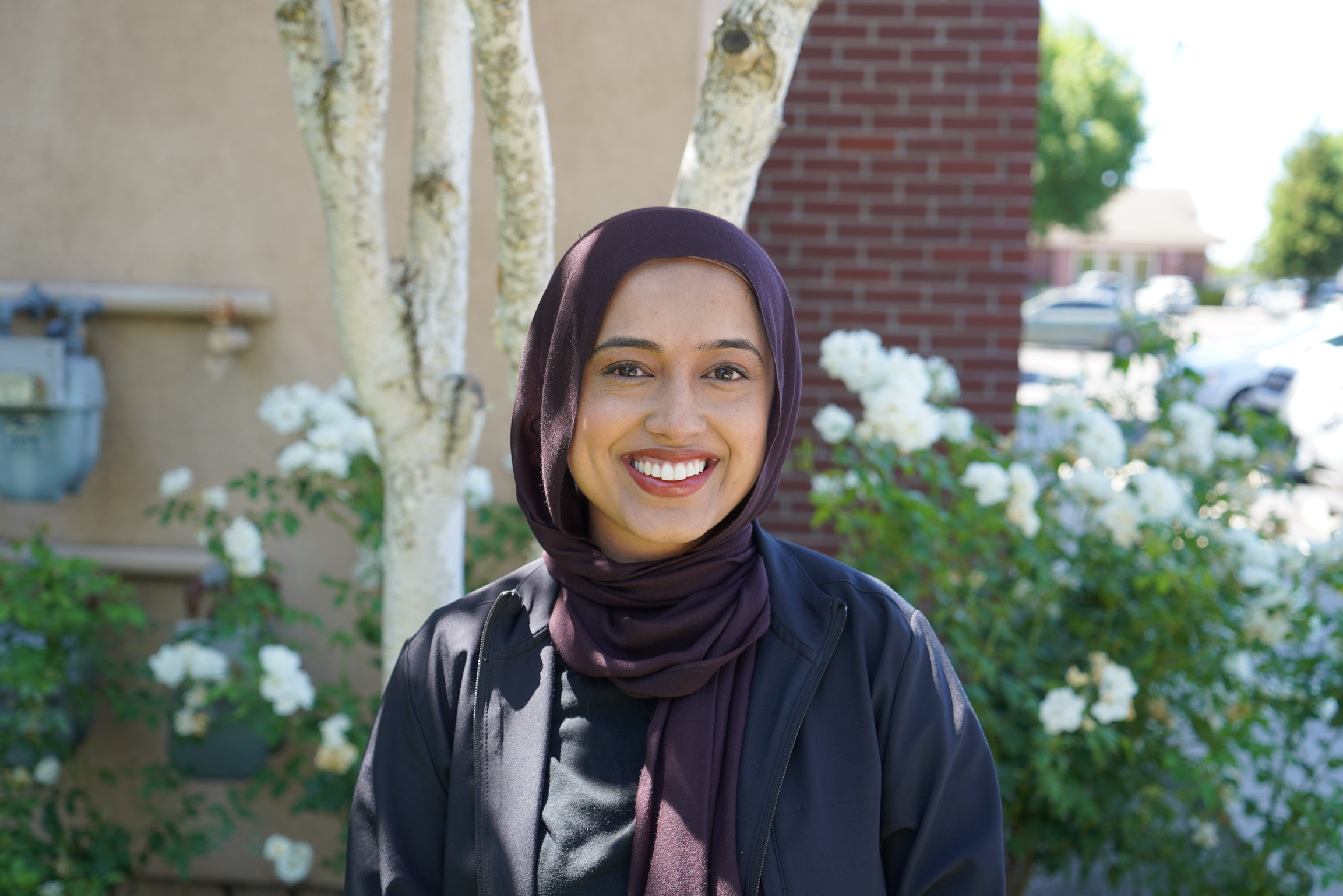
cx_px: 672
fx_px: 1641
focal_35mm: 44
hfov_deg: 44.5
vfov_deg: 30.5
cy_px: 448
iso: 160
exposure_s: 1/160
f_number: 4
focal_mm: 44
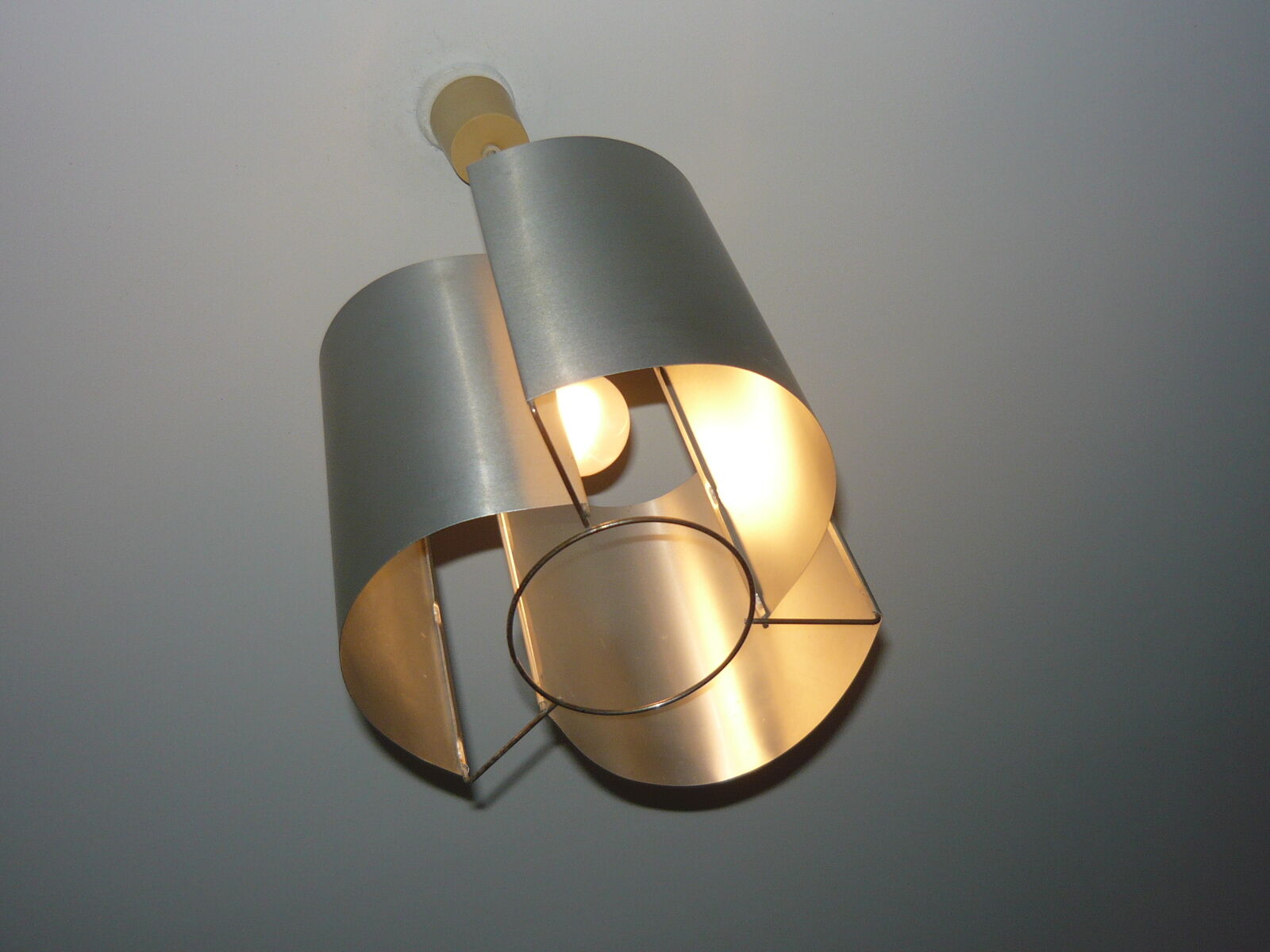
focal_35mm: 40
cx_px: 635
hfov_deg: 46.8
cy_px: 476
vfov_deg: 36.0
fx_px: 1468
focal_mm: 5.5
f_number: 2.8
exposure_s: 1/320
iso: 100
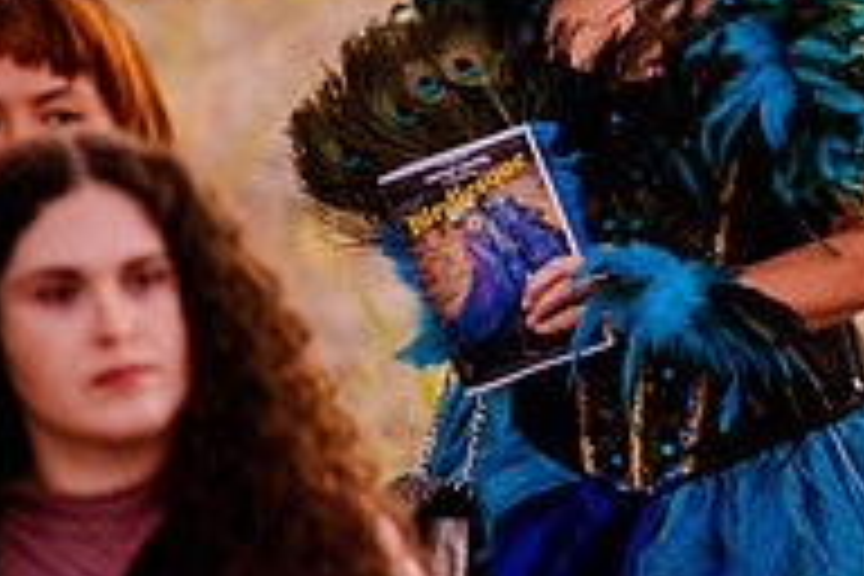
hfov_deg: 3.4
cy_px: -97
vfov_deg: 2.3
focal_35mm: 605
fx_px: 14519
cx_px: 1125
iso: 2500
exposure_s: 1/100
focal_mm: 200
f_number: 2.8
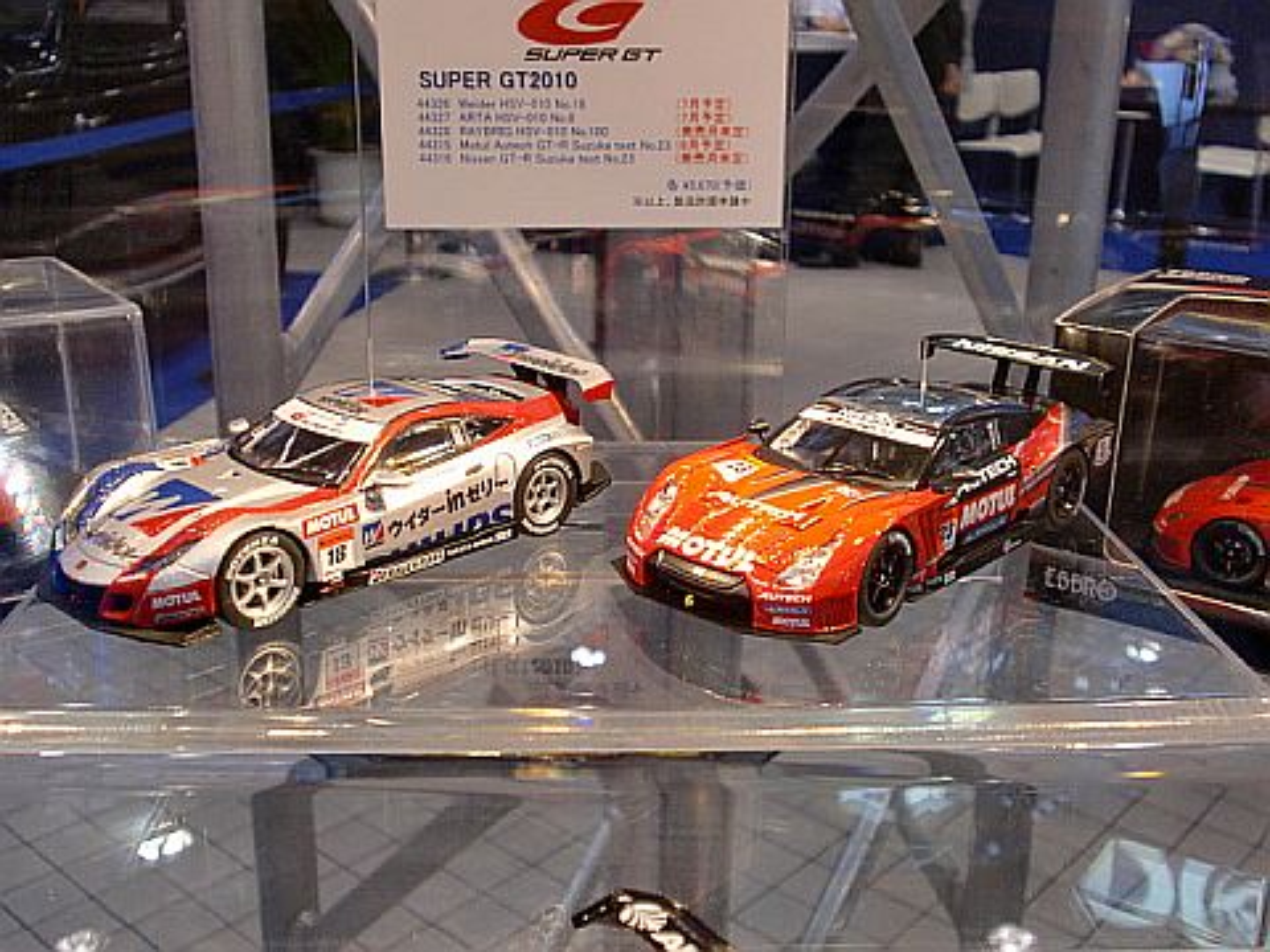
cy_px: 476
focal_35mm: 39
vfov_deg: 36.8
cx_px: 635
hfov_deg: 47.9
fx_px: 1431
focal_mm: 6.51
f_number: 3.1
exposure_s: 1/60
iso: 160
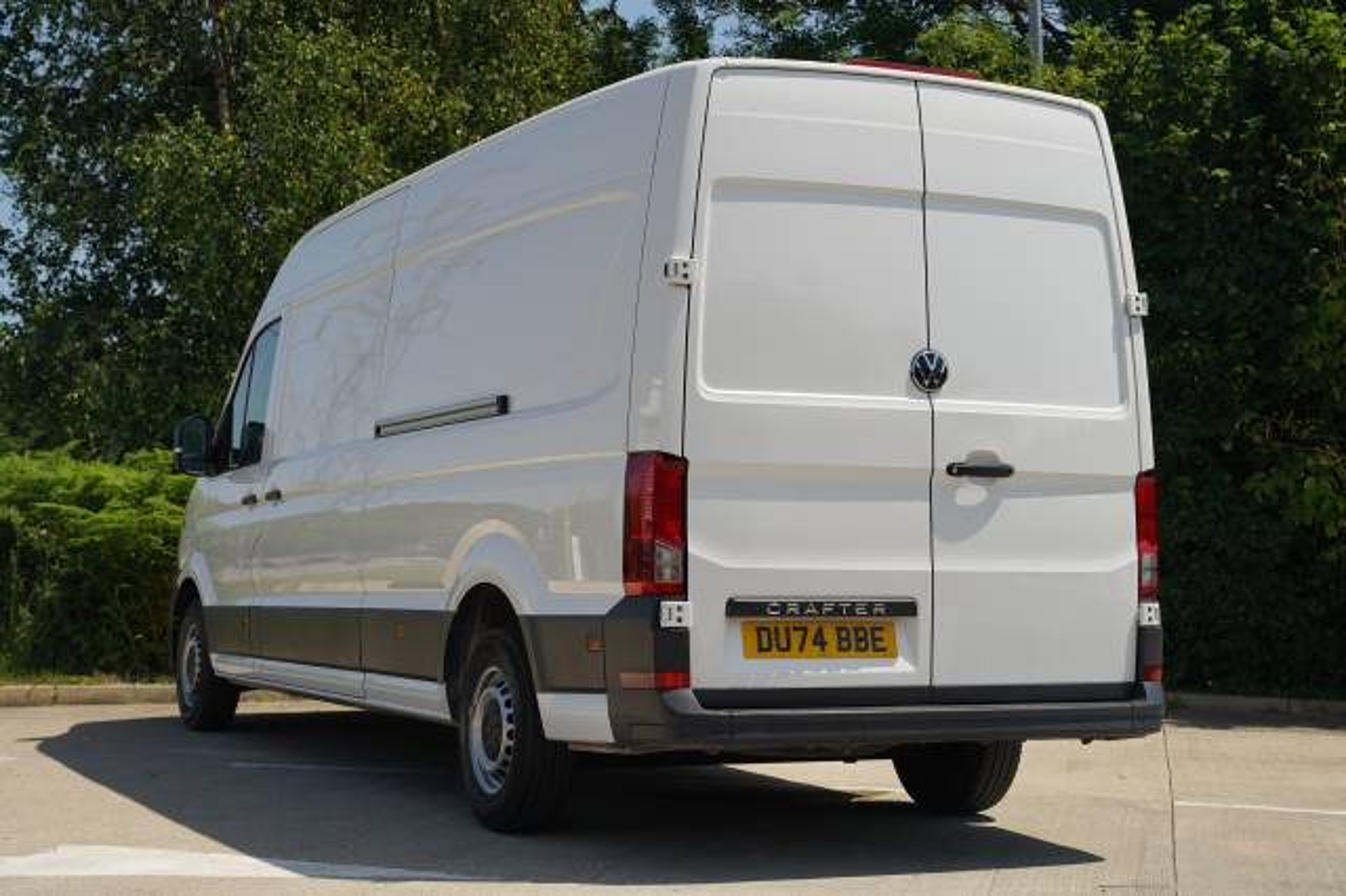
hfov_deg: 35.7
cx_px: 673
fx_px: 2089
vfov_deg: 24.2
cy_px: 448
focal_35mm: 56
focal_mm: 55.9
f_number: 4.5
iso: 100
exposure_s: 1/400
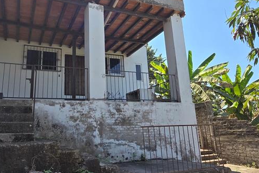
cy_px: 70
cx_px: 112
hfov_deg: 65.2
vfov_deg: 46.2
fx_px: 202
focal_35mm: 28
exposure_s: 1/2000
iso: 64
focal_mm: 2.2
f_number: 2.2
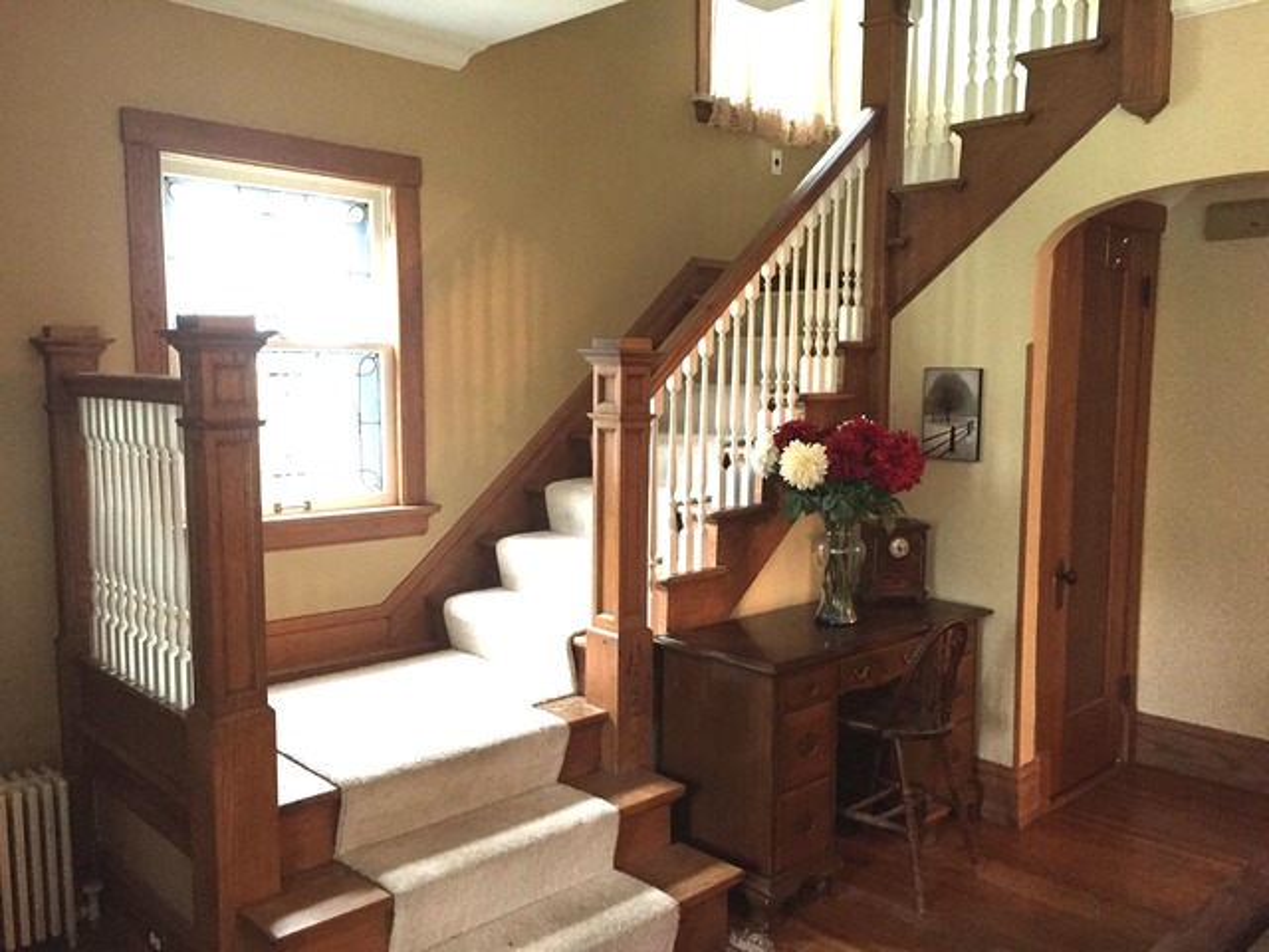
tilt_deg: -7.4
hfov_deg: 61.7
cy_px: 476
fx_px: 1063
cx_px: 634
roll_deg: +0.7
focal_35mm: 29
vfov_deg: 48.2
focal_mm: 4.15
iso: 320
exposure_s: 1/30
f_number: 2.2
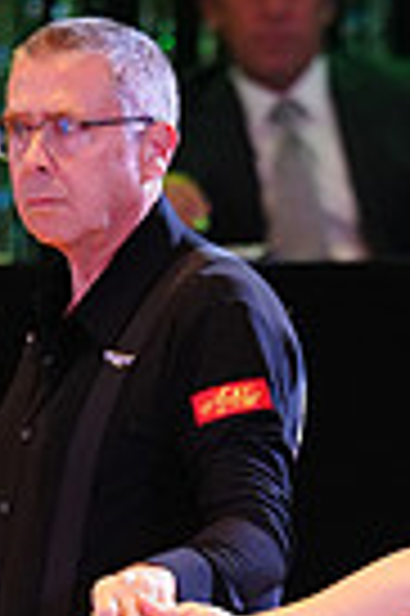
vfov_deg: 2.4
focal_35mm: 846
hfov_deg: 1.6
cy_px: 998
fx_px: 14488
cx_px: 435
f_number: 2.8
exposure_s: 1/320
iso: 5000
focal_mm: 200
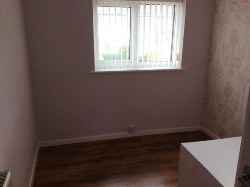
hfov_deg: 55.4
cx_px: 125
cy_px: 94
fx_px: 238
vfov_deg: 42.8
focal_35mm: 33
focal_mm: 3.3
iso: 40
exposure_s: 1/40
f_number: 2.4
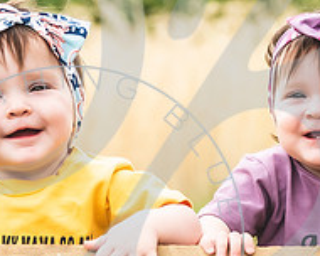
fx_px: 1335
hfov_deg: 13.7
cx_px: 148
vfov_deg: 10.9
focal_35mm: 141
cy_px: 97
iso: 100
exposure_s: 1/800
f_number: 2.8
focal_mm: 48
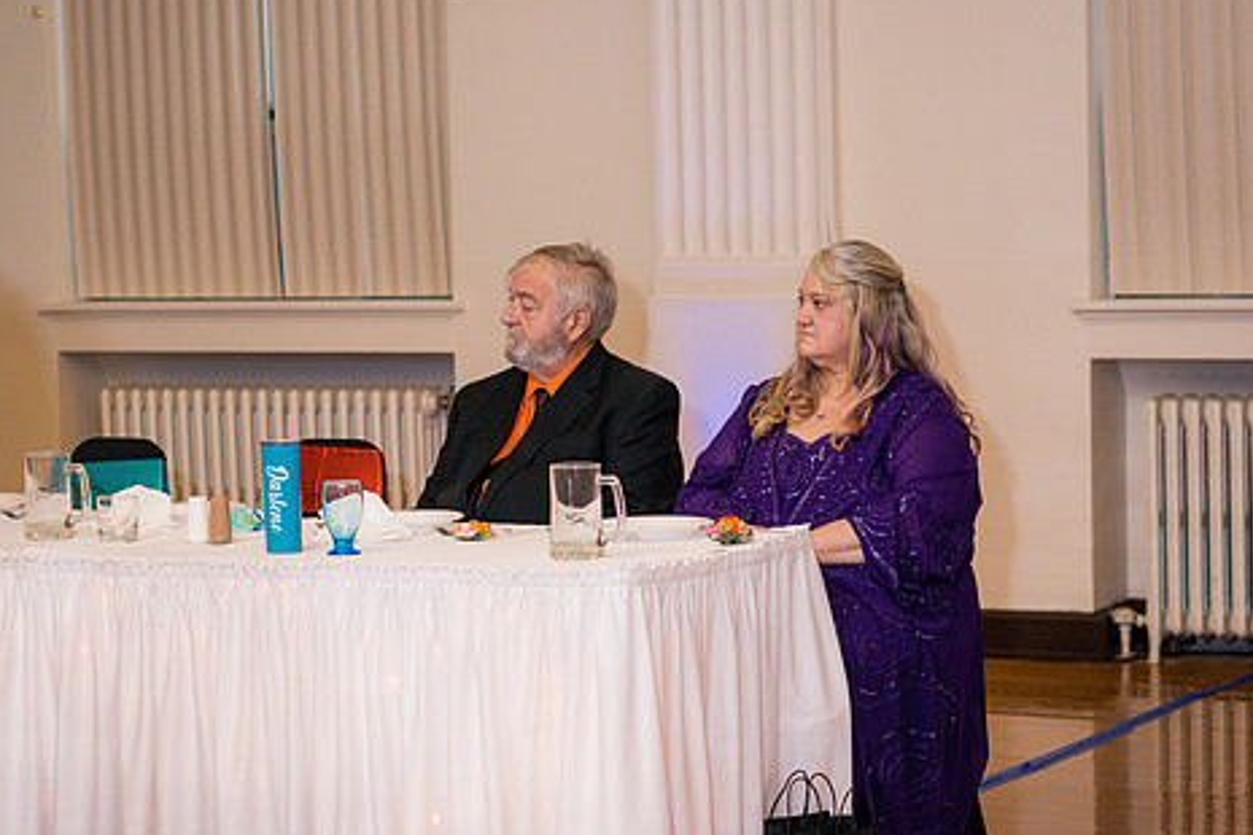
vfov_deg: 12.9
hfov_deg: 19.3
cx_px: 539
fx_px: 3689
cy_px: 462
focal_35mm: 106
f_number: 3.2
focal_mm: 85
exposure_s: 1/200
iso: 800
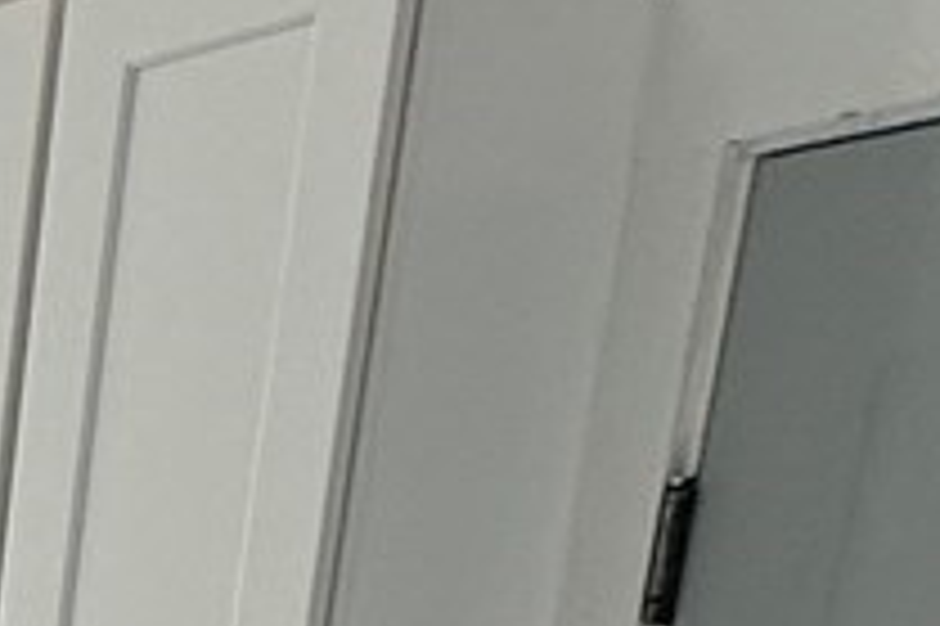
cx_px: -944
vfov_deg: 9.8
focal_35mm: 107
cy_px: 1851
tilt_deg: -18.3
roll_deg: -1.0
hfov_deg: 15.3
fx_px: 2792
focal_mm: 2.22
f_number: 2.2
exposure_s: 1/100
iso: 64
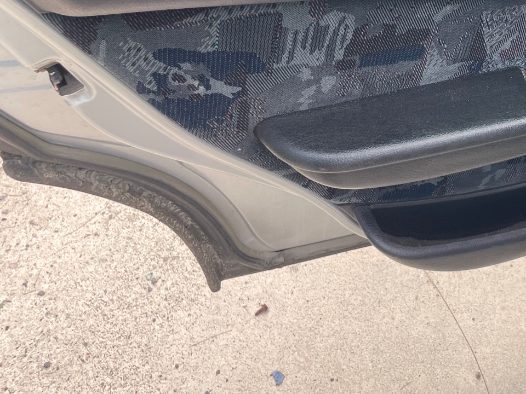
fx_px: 790
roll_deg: -9.6
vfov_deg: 27.2
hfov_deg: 33.8
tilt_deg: -38.2
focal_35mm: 52
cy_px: 49
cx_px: 521
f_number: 1.6
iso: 32
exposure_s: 1/261
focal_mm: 4.2
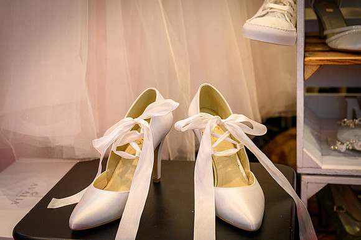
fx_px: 549
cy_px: 120
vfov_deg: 24.7
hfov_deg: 36.4
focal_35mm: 55
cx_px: 180
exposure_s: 1/60
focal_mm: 49
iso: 2500
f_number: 4
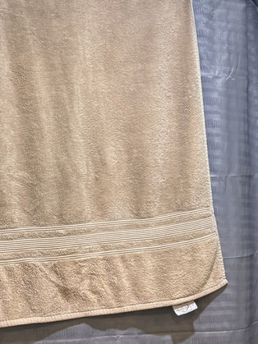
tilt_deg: -4.6
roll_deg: +1.6
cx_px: 468
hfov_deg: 14.6
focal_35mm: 88
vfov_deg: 21.7
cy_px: 311
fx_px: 875
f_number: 1.78
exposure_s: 1/60
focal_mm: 6.76
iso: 160
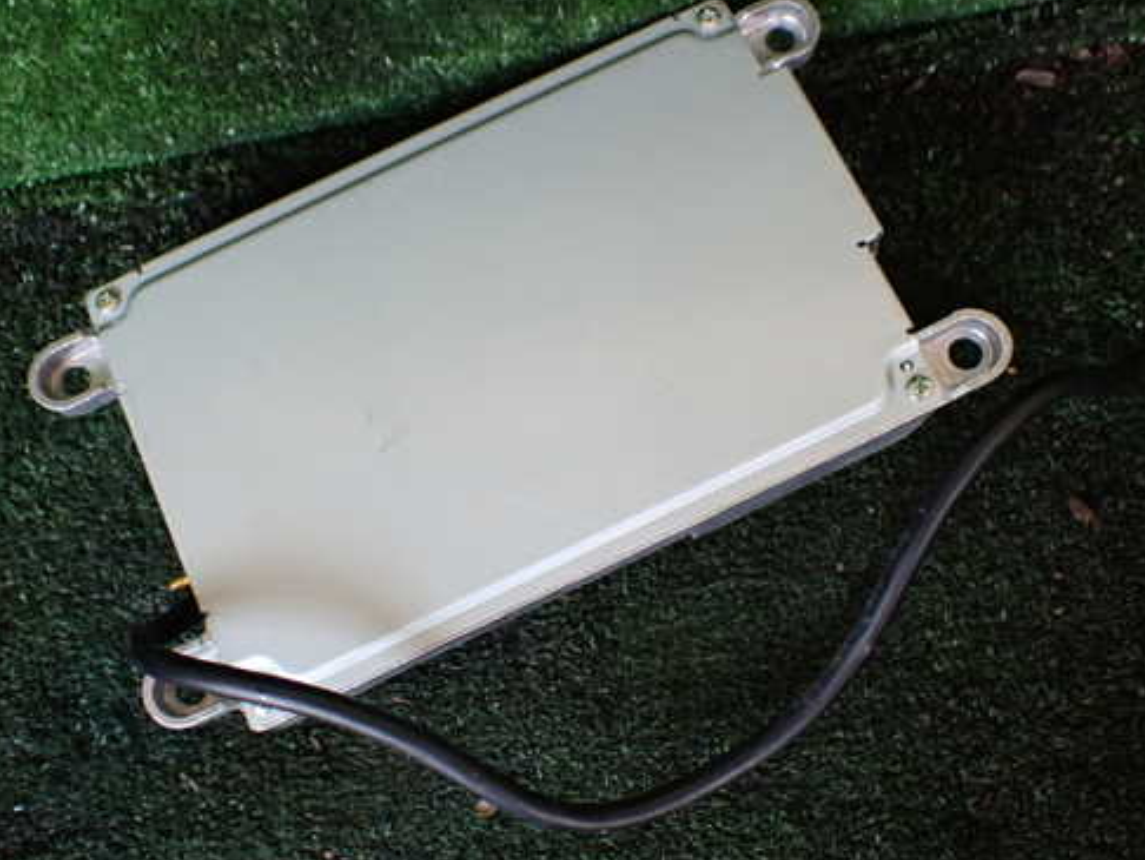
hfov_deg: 50.1
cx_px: 570
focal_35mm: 37
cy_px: 436
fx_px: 1224
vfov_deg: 38.7
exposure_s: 1/125
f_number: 2.3
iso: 320
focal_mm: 5.4
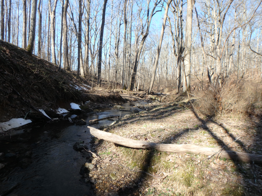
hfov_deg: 79.0
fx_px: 159
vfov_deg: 63.4
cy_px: 98
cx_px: 131
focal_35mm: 21
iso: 125
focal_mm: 3.7
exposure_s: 1/250
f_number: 3.5
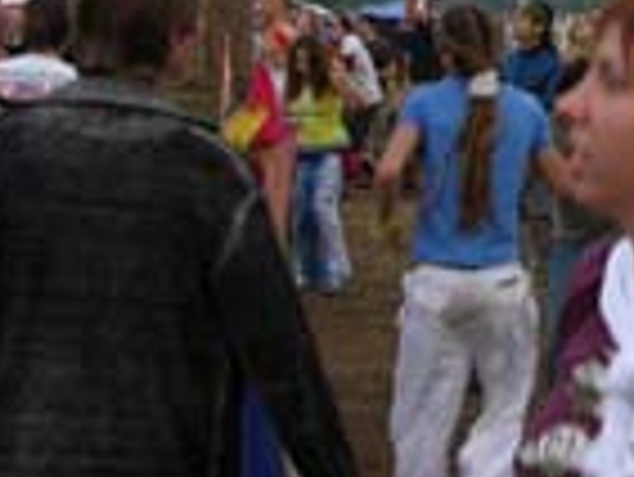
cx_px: 841
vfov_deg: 13.0
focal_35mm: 112
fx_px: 2053
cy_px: -58
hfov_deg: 16.5
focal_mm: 8.9
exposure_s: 1/57.3
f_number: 3.2
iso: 50
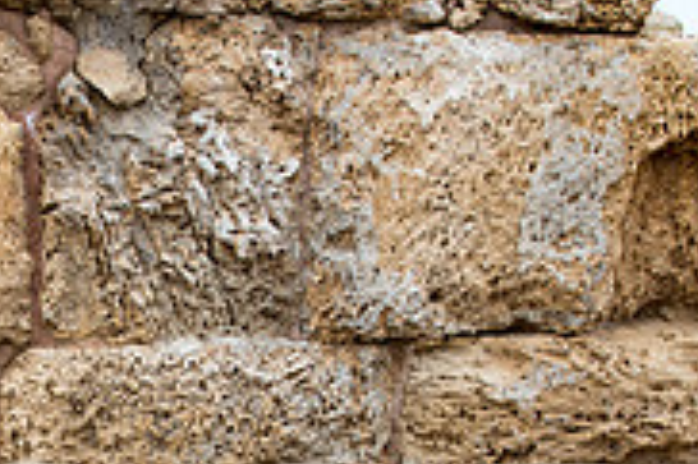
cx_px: 61
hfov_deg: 23.8
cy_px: 573
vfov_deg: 15.7
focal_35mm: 83
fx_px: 1608
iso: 100
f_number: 3.5
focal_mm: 26
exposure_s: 1/250
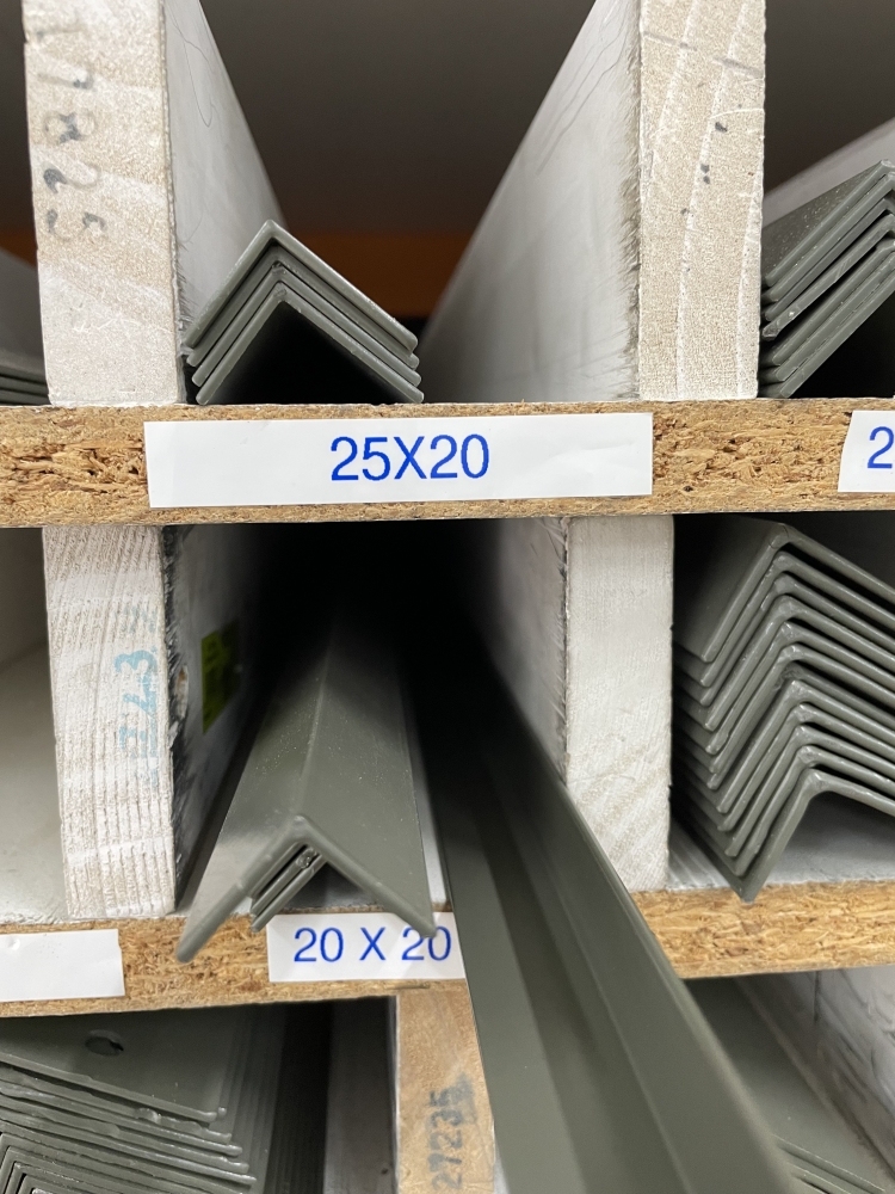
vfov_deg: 67.3
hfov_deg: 53.1
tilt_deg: -10.2
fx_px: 896
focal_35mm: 26
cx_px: 448
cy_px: 597
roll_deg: +0.5
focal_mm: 4.2
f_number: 1.6
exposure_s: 1/50
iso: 125
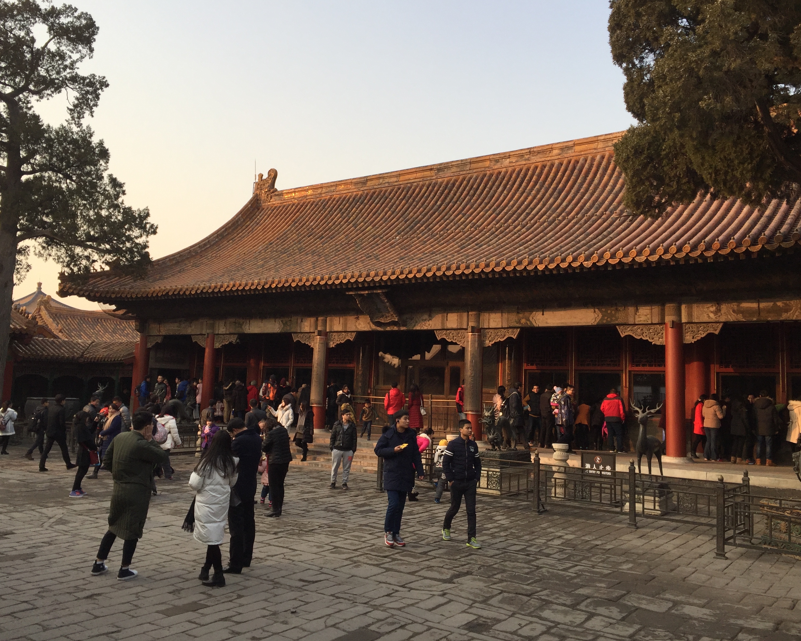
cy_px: 313
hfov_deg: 57.2
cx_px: 396
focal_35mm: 31
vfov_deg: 47.1
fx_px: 735
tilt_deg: +6.8
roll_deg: -2.2
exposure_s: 1/608
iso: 32
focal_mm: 4.15
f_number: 2.2
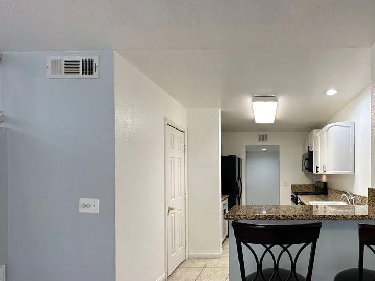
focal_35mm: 20
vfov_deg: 65.1
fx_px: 217
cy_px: 173
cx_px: 265
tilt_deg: -0.3
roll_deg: +0.3
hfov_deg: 77.7
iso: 125
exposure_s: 1/120
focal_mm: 2.22
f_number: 2.2
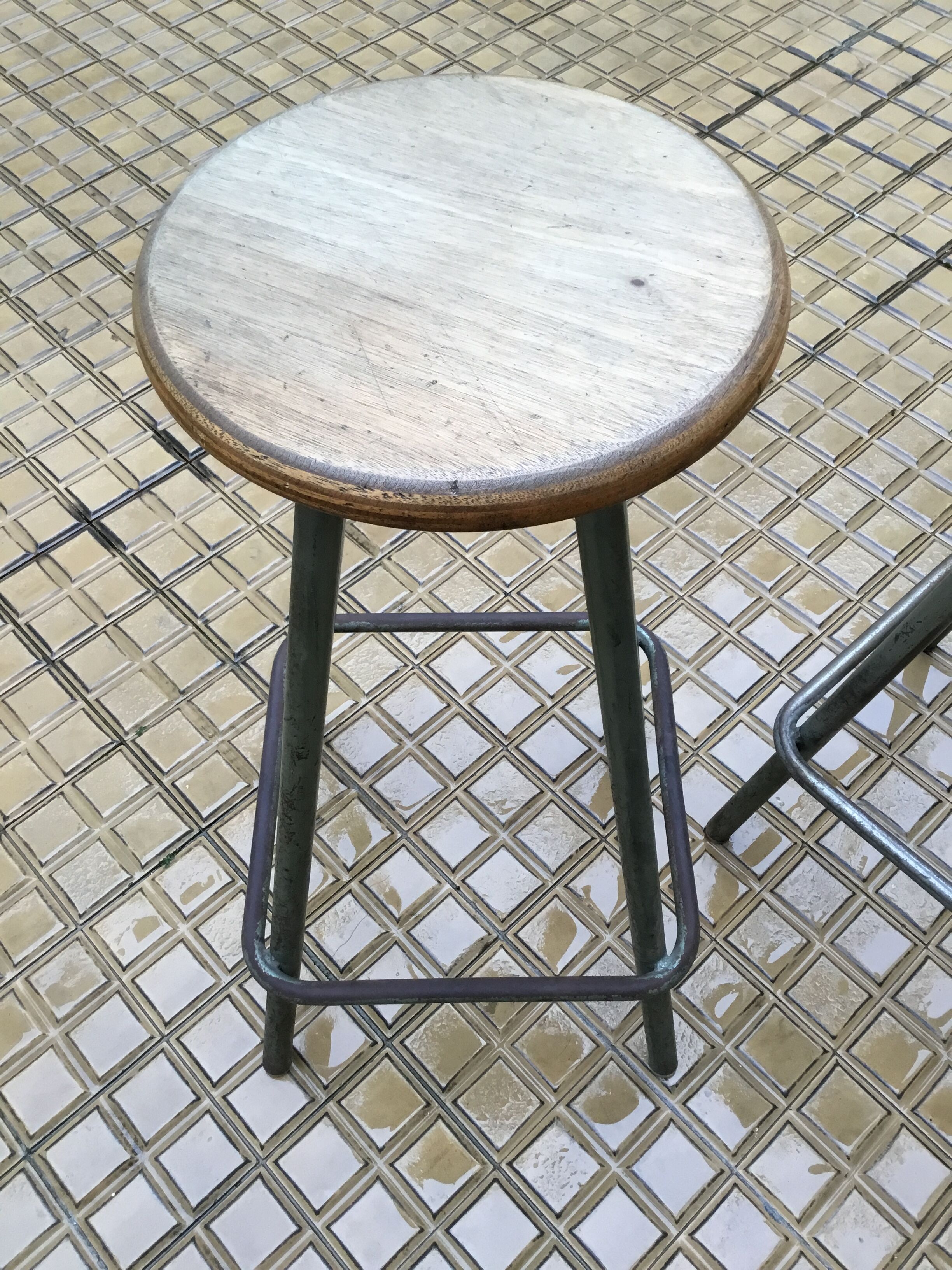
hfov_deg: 45.4
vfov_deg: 58.4
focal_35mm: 31
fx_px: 1137
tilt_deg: -56.3
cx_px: 476
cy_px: 635
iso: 32
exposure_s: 1/33
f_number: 2.4
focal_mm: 3.3
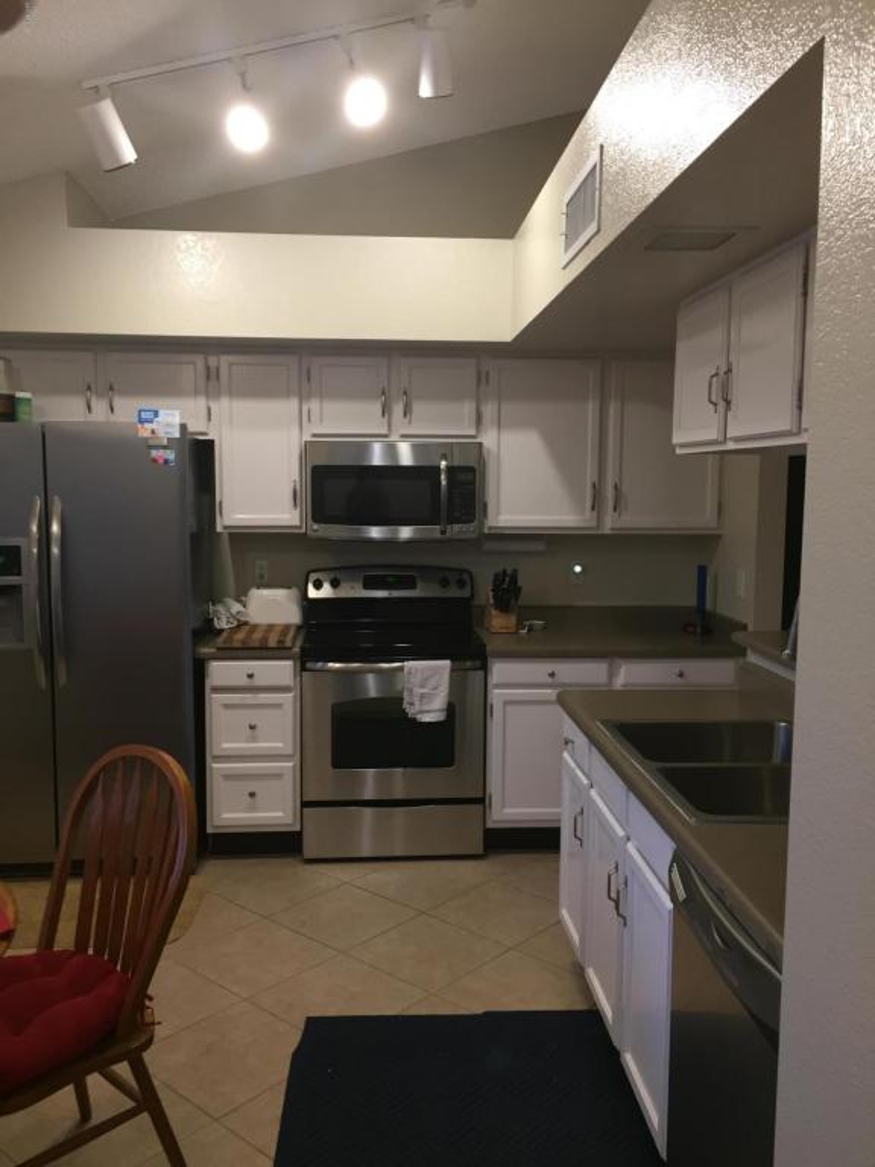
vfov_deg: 61.7
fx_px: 977
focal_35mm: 29
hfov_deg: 48.2
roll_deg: -0.3
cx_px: 438
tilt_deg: -5.3
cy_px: 584
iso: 100
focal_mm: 4.15
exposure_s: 1/33
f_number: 2.2
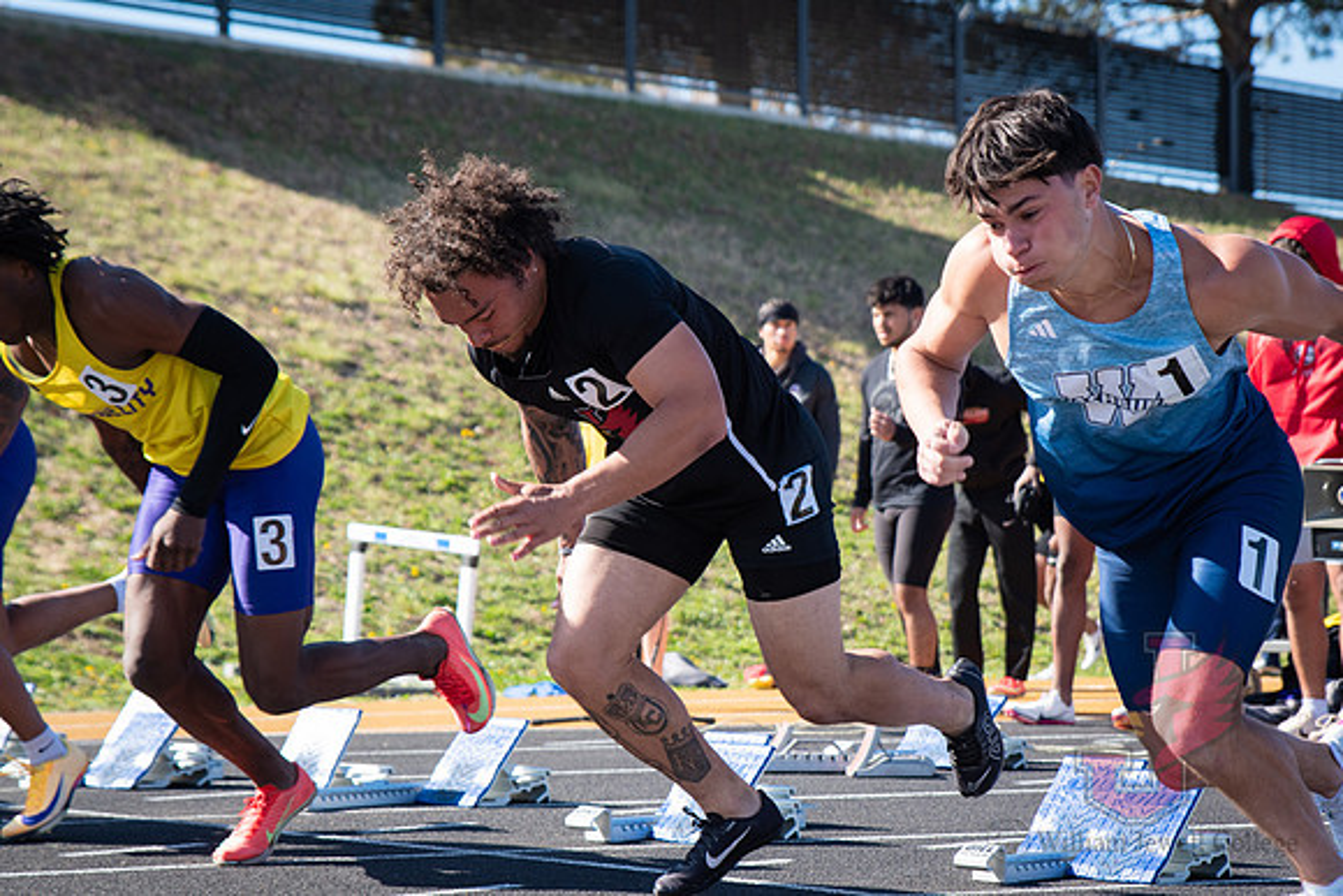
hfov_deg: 21.9
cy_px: 448
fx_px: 3470
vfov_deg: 14.7
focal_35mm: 93
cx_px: 672
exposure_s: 1/1250
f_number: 3.5
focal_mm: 62
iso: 250
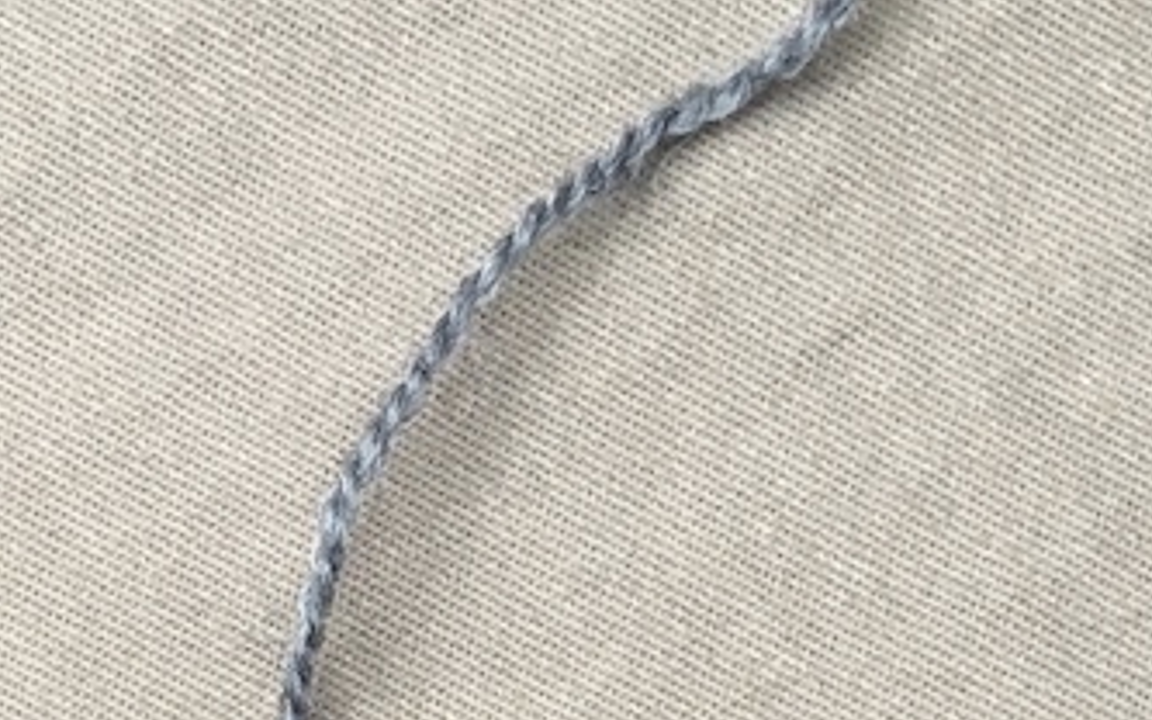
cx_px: -99
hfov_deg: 15.5
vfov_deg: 9.2
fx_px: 4112
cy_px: 1556
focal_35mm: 131
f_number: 2.2
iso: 25
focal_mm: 4.15
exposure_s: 1/33
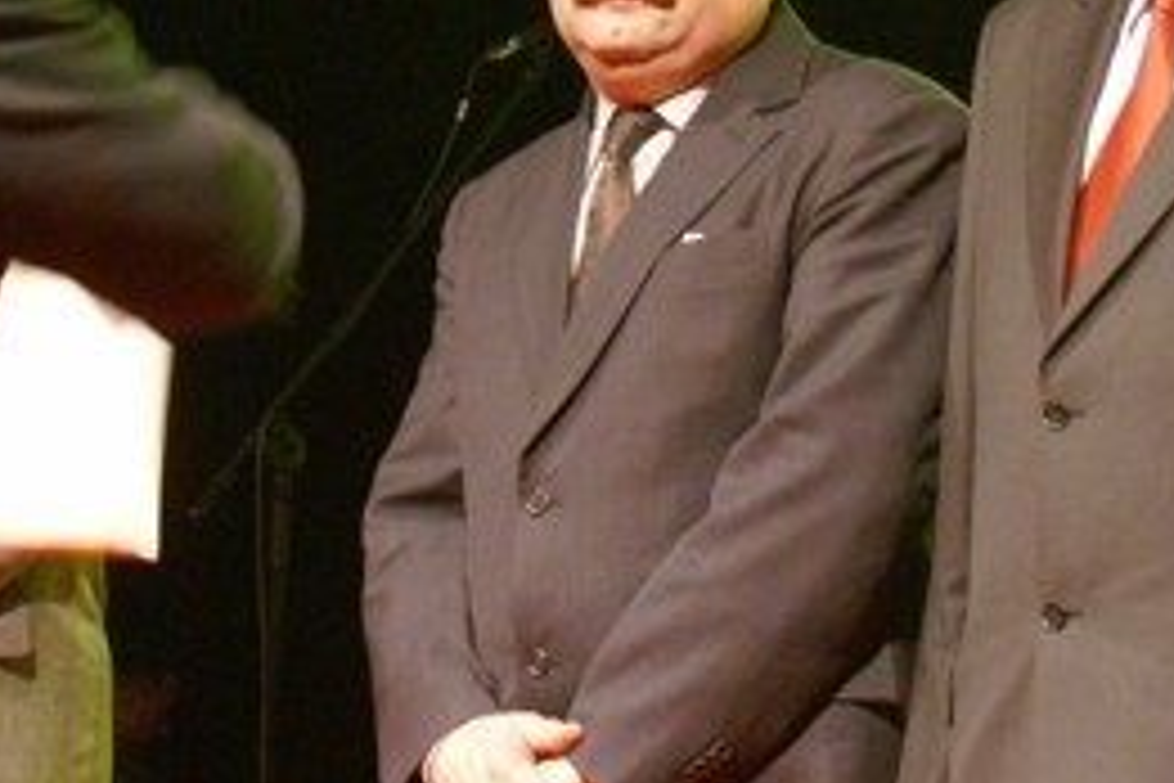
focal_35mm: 181
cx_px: 193
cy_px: 112
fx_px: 5913
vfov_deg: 7.6
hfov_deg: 11.3
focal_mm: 45
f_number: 5.6
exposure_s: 1/25
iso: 800
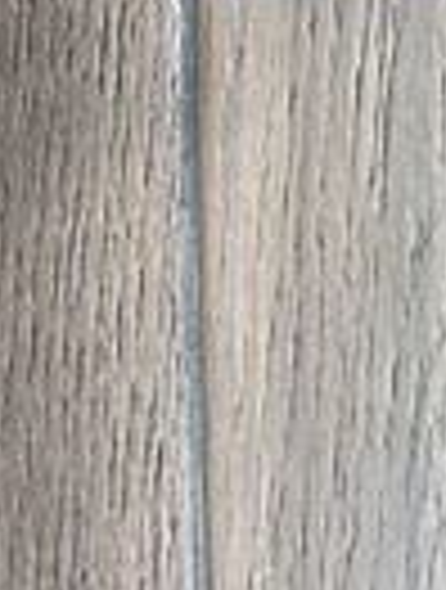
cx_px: 1482
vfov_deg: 7.6
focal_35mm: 187
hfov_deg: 6.9
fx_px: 3197
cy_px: -1707
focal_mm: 6.86
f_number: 1.78
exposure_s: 1/100
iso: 200
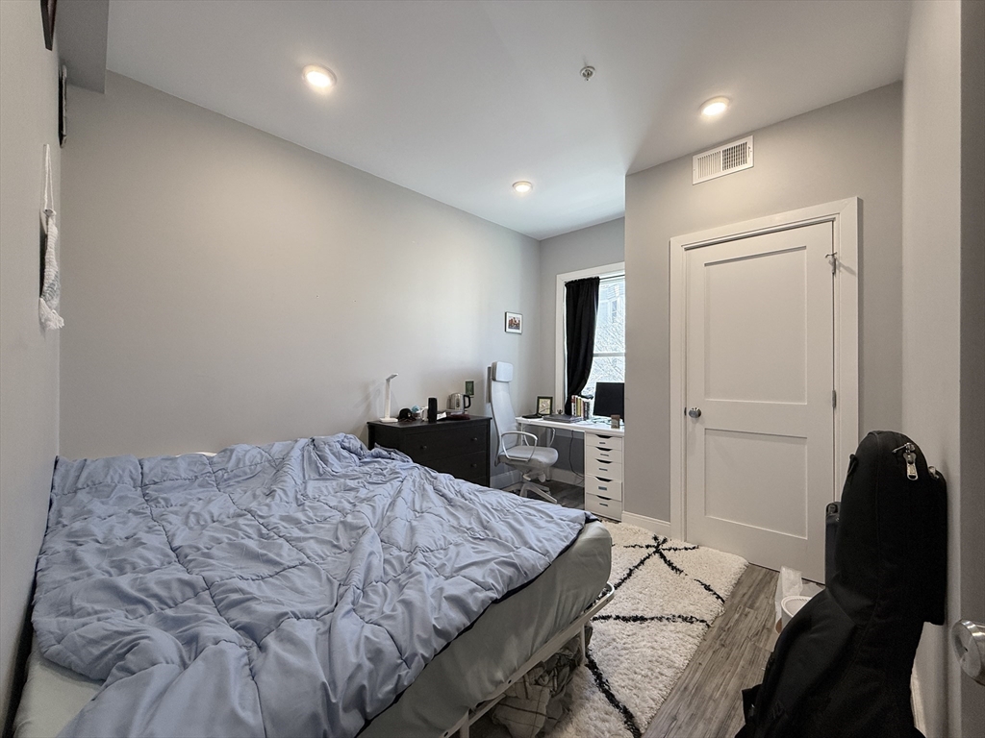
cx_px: 492
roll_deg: -0.1
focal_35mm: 14
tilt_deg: +0.7
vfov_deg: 85.7
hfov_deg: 102.1
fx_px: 398
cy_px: 369
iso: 160
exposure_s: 1/120
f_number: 2.2
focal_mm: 2.22
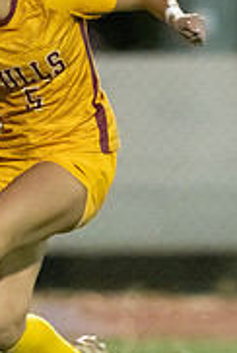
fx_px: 15464
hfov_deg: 0.9
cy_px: 194
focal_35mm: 1572
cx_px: 31
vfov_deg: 1.3
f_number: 2.8
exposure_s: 1/1000
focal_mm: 300
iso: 16000
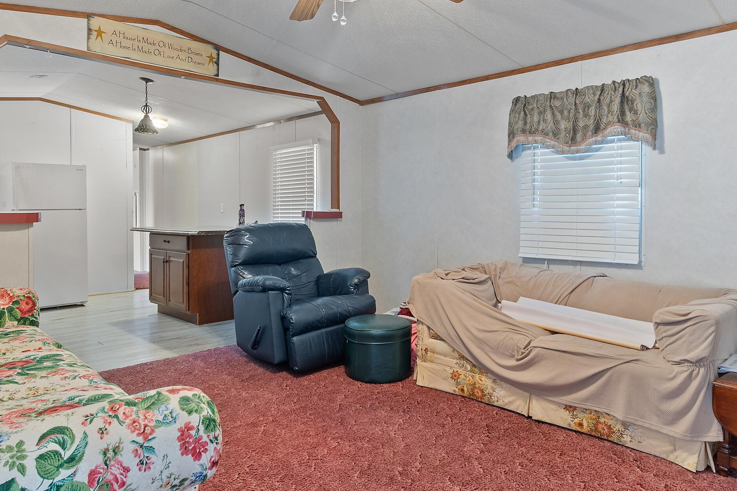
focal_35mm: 24
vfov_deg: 53.0
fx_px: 491
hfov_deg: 73.7
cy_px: 215
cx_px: 369
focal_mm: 10
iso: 100
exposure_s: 1.6
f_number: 4.5
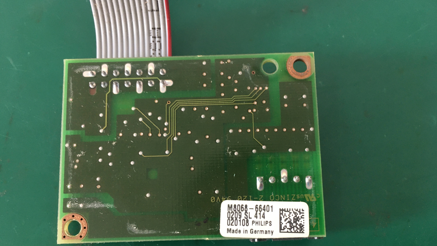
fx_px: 371
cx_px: 220
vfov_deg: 36.3
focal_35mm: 32
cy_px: 162
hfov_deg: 61.0
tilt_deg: -72.2
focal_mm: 4.15
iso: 125
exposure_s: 1/33
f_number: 2.2
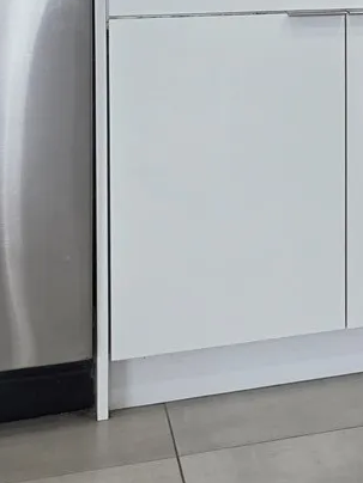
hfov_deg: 14.6
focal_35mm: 91
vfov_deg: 20.5
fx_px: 1272
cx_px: 618
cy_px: -48
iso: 100
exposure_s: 1/120
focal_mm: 6.25
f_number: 1.7
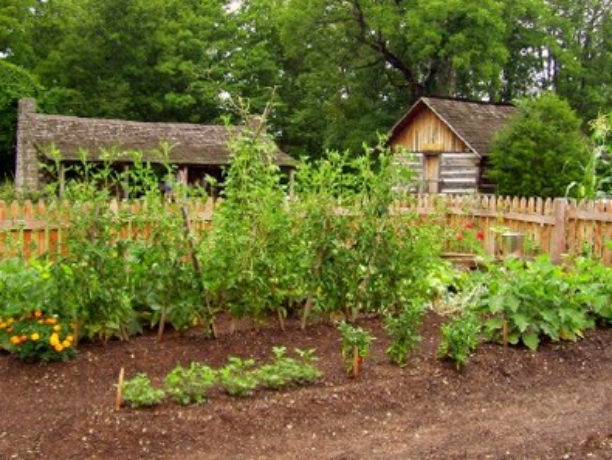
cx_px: 306
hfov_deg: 51.3
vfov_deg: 39.7
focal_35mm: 36
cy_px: 230
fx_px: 637
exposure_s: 1/250
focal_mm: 6
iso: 80
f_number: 2.7
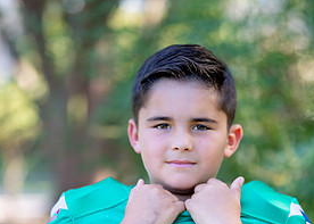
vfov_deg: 10.5
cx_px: 187
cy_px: 232
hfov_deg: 14.7
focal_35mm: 136
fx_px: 1213
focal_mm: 50
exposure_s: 1/1000
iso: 100
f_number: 1.2
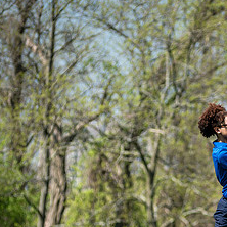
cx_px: 266
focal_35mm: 447
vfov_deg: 3.9
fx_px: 3316
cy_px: 184
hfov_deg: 3.9
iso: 100
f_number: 3.5
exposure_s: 1/1000
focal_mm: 170
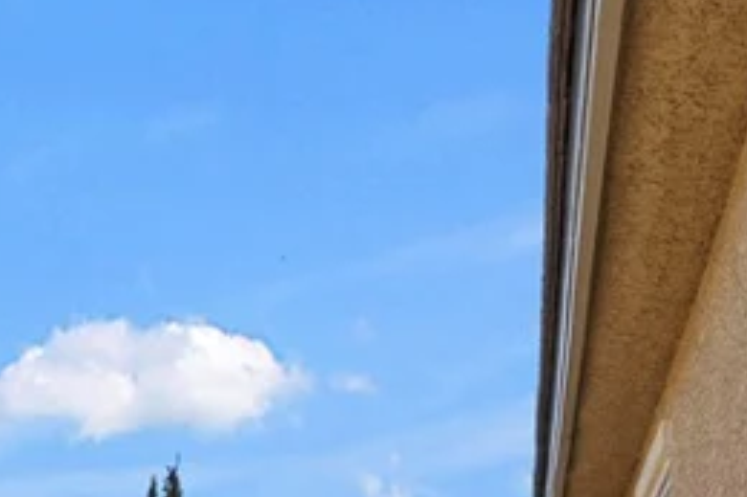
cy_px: 789
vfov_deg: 17.0
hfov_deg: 22.3
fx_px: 1472
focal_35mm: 71
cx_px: -437
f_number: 8
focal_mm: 18
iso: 125
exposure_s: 1/160
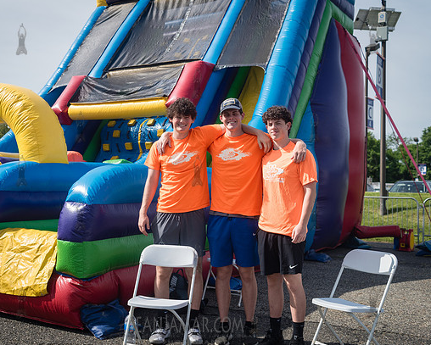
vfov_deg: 35.7
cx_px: 170
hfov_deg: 43.6
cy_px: 164
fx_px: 536
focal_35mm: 42
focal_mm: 35
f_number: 4
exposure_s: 1/2000
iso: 200
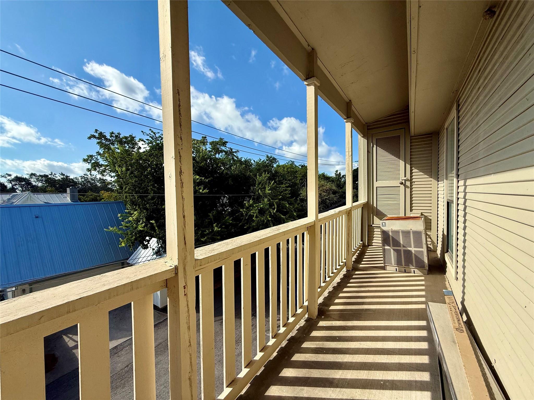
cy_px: 200
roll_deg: +0.7
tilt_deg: -1.6
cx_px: 267
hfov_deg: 102.1
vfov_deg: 85.7
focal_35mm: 14
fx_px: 216
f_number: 2.2
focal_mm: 2.22
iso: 50
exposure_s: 1/1901
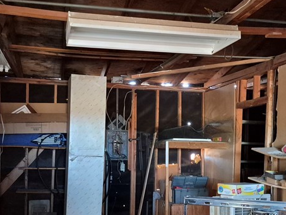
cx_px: 169
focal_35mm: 52
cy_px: 165
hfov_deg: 36.7
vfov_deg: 27.6
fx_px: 430
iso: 1600
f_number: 1.8
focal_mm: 5.4
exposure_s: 1/120
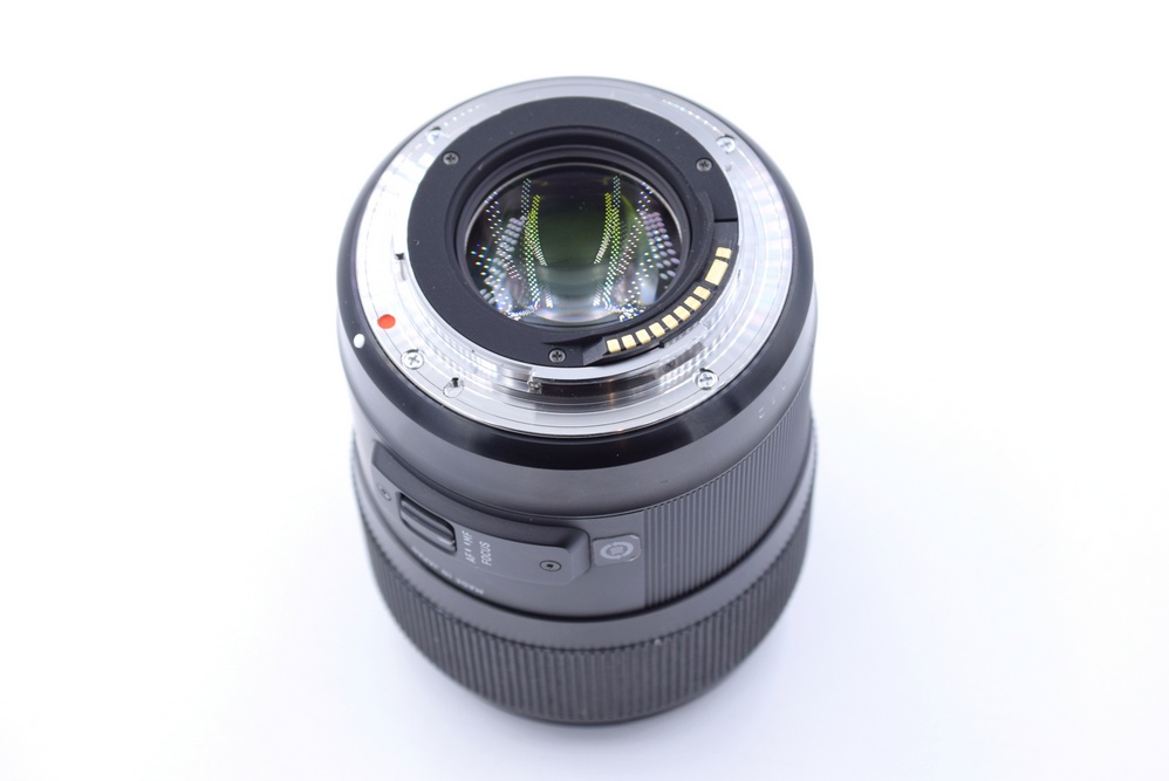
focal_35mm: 82
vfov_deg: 16.6
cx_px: 584
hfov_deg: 24.6
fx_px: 2681
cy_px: 390
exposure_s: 1/125
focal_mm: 55
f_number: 7.1
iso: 400
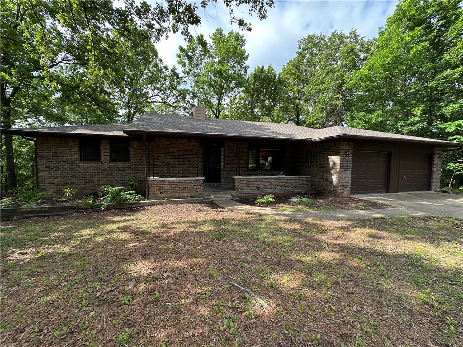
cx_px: 232
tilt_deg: -3.0
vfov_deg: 85.7
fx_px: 187
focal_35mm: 14
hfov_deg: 102.1
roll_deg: -1.0
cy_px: 174
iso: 40
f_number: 2.2
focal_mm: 2.22
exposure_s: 1/301
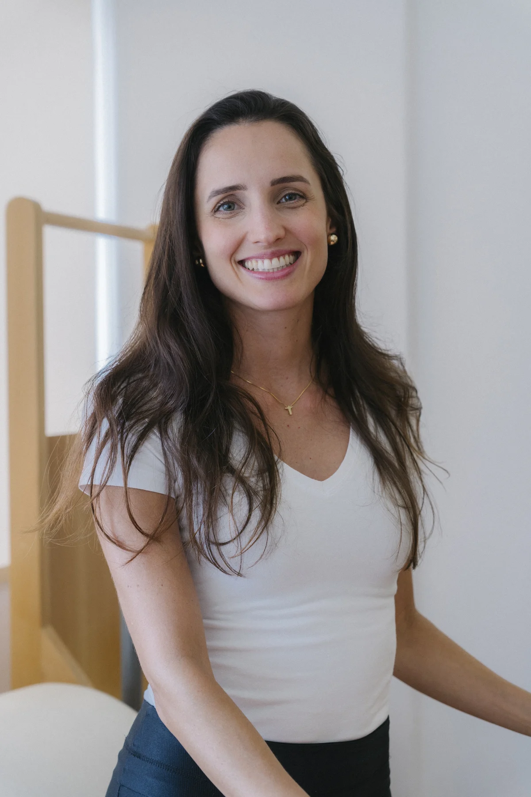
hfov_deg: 23.2
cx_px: 266
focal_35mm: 58
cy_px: 398
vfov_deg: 34.2
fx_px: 1294
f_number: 4
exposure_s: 1/80
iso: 400
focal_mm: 58.5
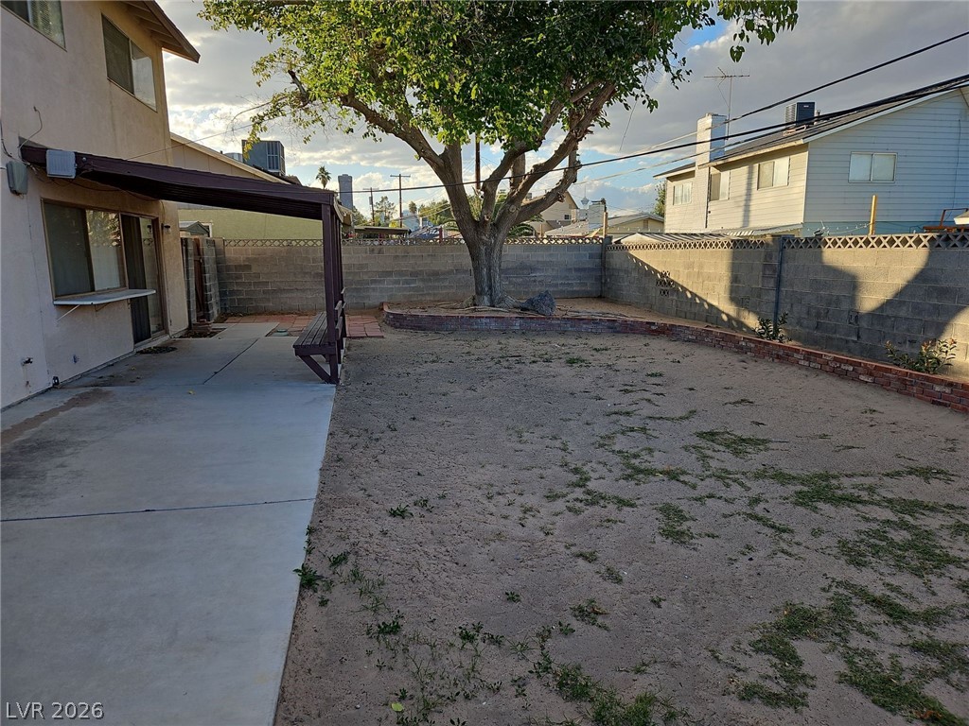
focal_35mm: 23
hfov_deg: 73.9
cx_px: 484
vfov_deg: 58.9
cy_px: 363
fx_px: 644
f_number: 1.8
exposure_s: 1/400
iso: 50
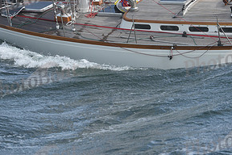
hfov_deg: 14.5
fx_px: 909
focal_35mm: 141
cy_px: 25
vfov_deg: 9.7
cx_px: 143
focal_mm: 70
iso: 200
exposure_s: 1/800
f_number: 8
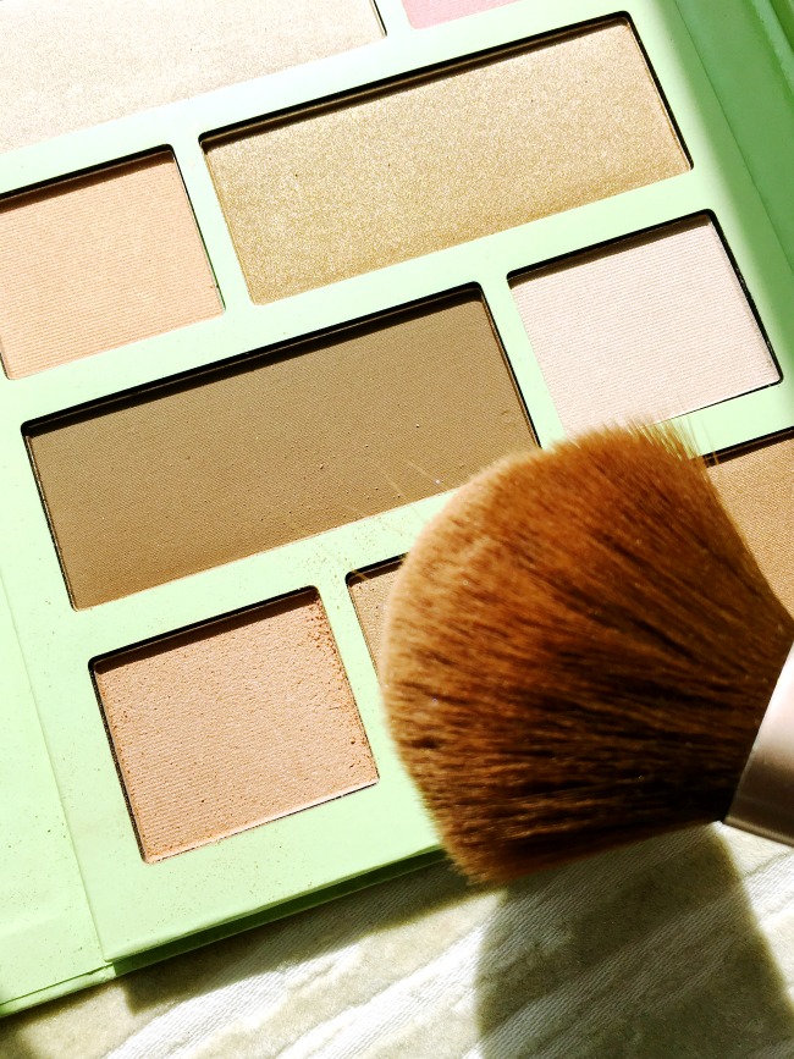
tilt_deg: -79.0
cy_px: 530
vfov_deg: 61.7
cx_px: 397
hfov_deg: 48.2
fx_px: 887
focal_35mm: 29
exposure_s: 1/1603
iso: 25
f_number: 2.2
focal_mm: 4.15
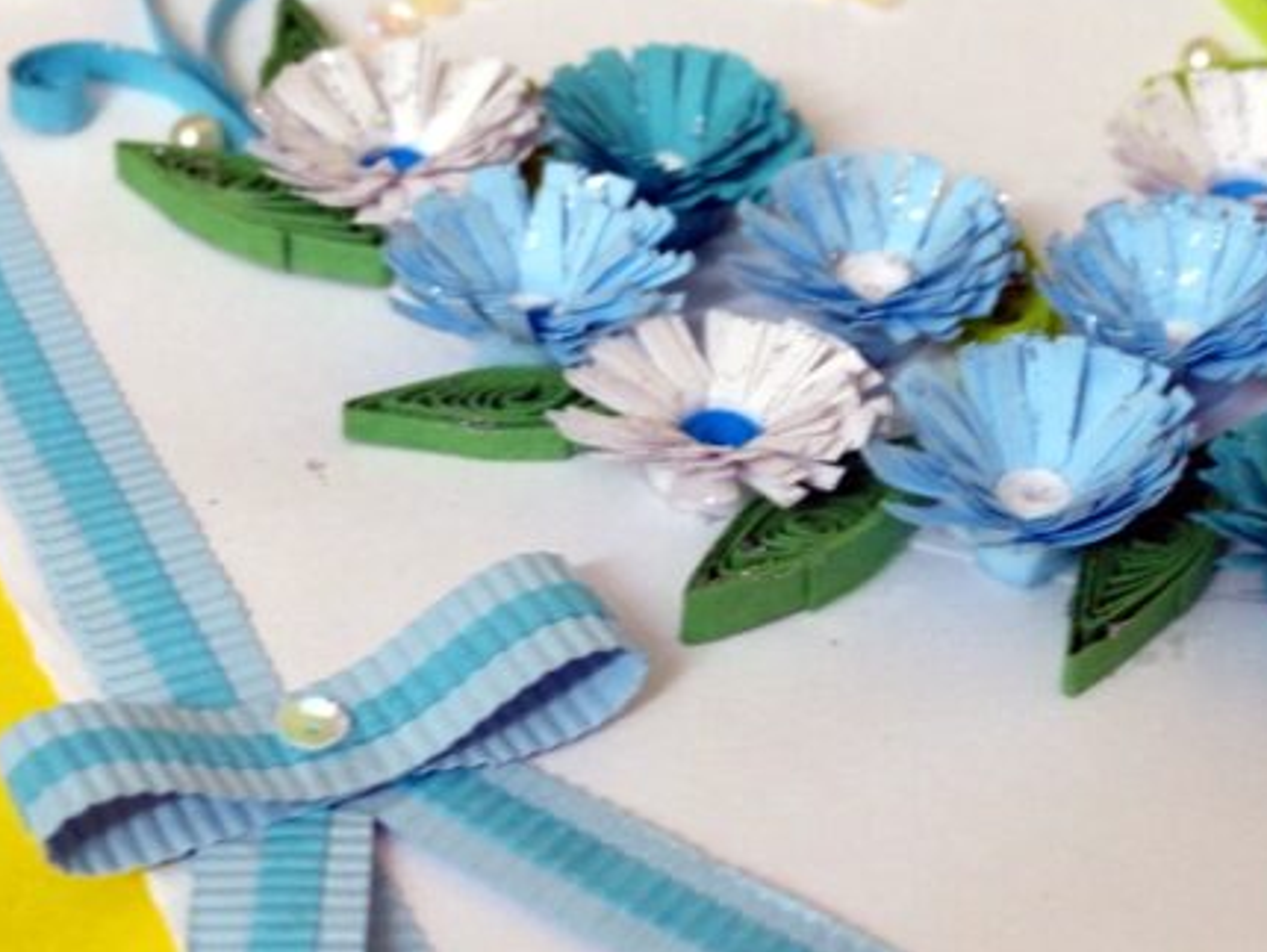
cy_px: 348
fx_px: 3369
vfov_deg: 16.1
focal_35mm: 92
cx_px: 825
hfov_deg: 21.2
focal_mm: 11.9
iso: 400
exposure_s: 1/15
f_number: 2.8
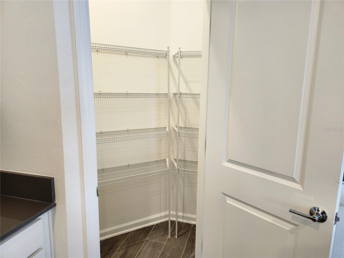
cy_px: 129
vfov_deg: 58.9
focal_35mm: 23
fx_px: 229
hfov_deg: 73.9
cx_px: 172
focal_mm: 5.4
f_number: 1.8
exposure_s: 1/120
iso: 125
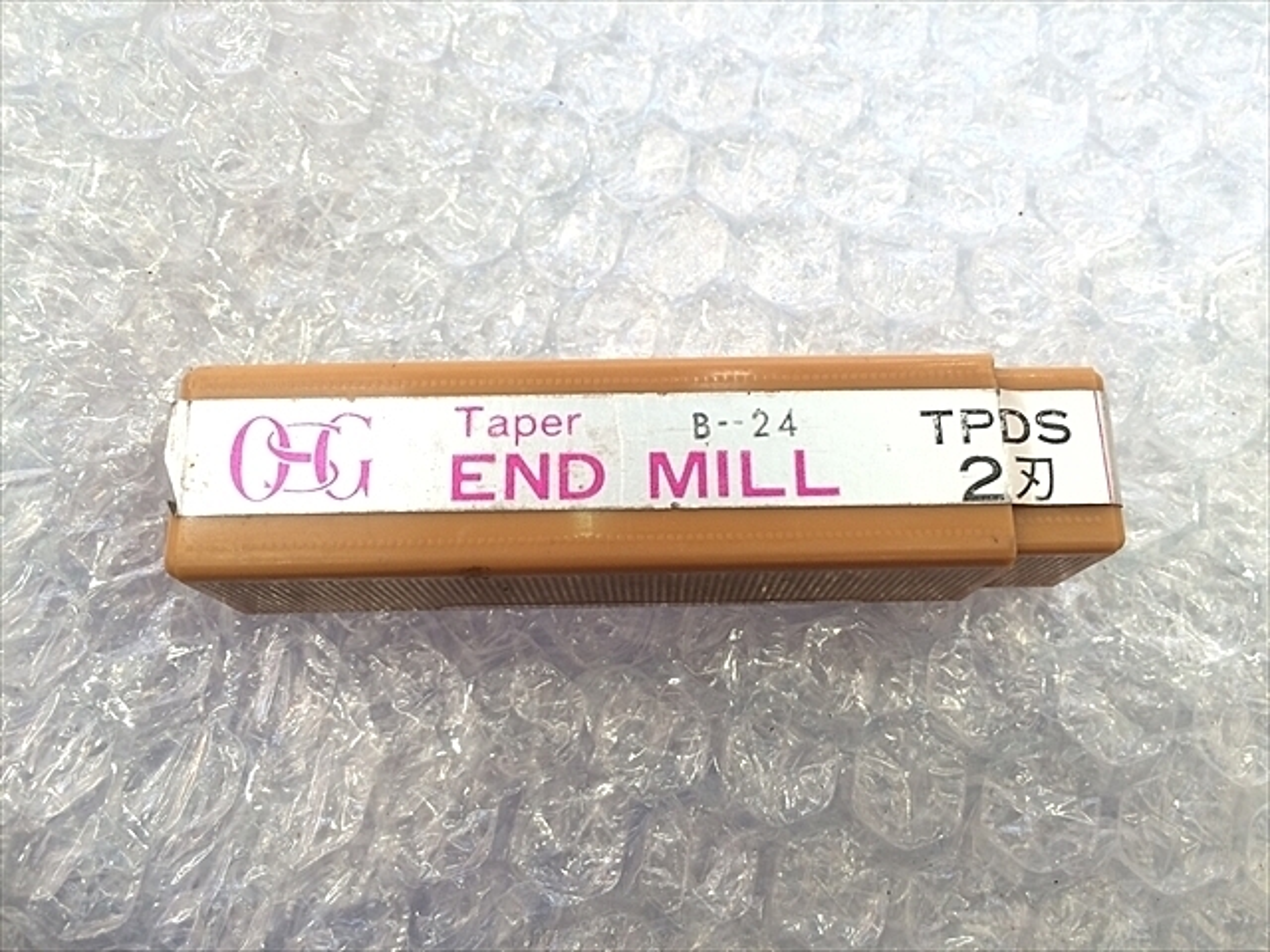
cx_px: 635
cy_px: 476
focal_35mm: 29
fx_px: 1064
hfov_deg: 61.7
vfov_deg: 48.2
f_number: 2.2
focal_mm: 4.15
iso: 50
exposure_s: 1/30
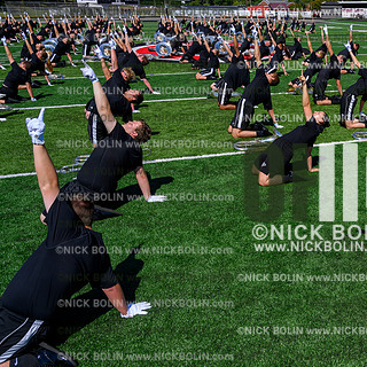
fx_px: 444
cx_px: 325
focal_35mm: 37
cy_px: 198
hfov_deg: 41.6
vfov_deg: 44.9
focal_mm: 24
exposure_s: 1/640
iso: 160
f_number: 8
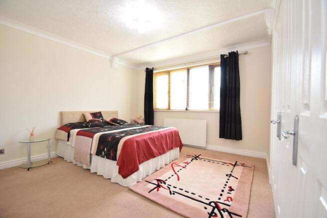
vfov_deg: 77.4
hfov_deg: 100.4
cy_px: 109
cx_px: 164
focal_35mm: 15
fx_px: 136
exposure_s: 1/80
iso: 800
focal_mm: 10
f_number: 4
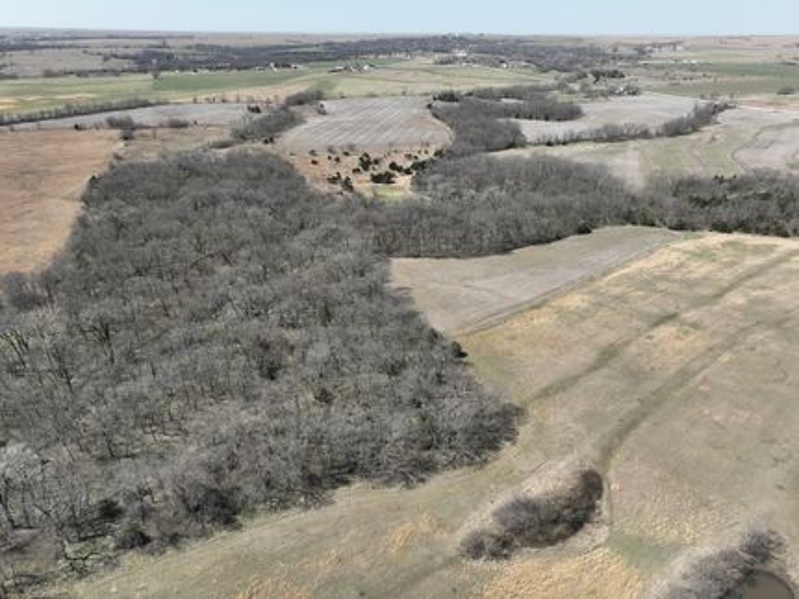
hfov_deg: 71.6
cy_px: 300
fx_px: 554
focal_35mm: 24
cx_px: 400
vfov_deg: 56.8
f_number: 2.8
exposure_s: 1/1250
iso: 100
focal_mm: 12.29
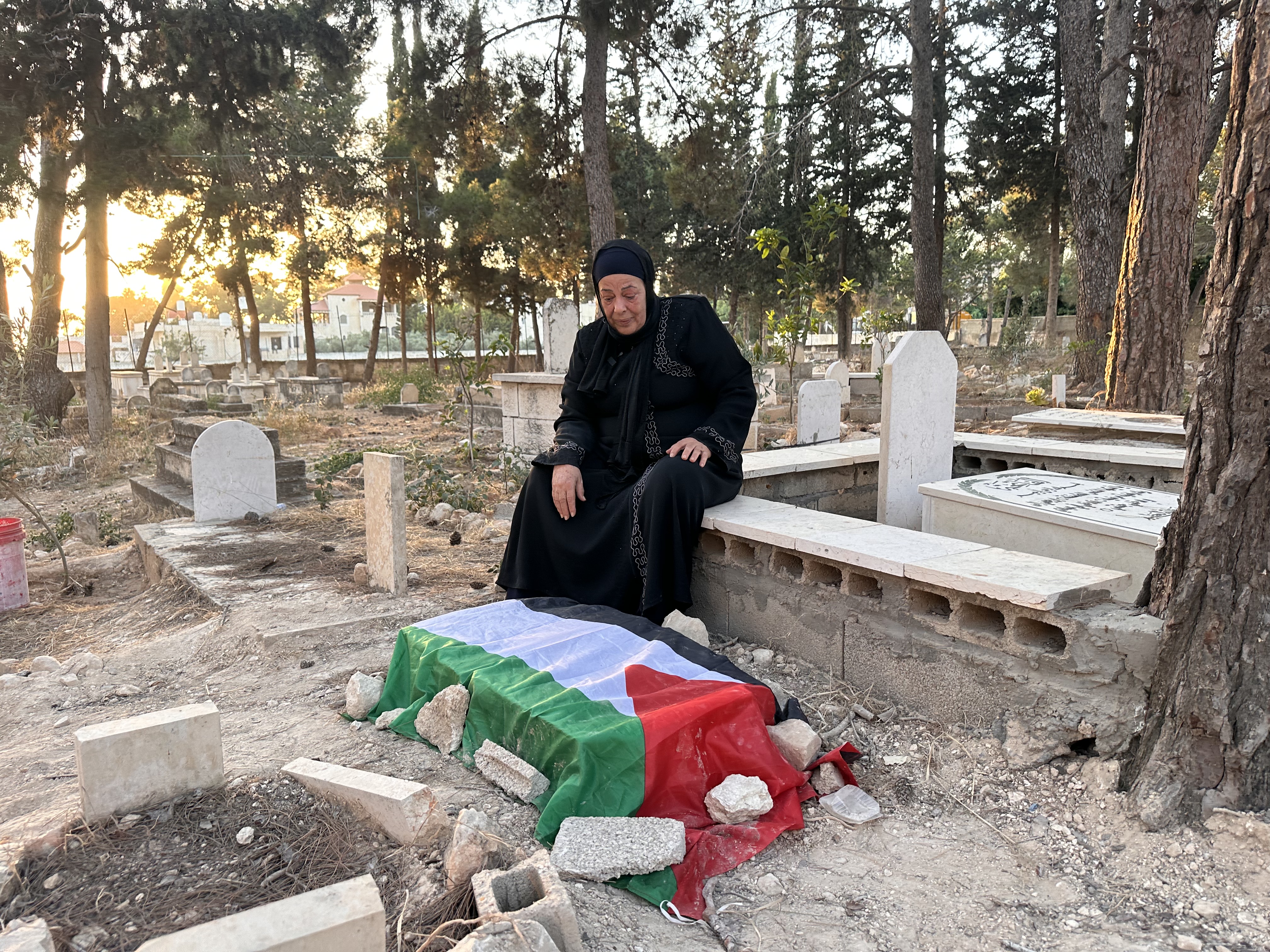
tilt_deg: -8.4
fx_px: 881
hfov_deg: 71.6
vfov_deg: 56.8
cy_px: 476
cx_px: 635
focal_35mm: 24
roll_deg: +0.5
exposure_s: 1/121
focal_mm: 6.86
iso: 100
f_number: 1.78
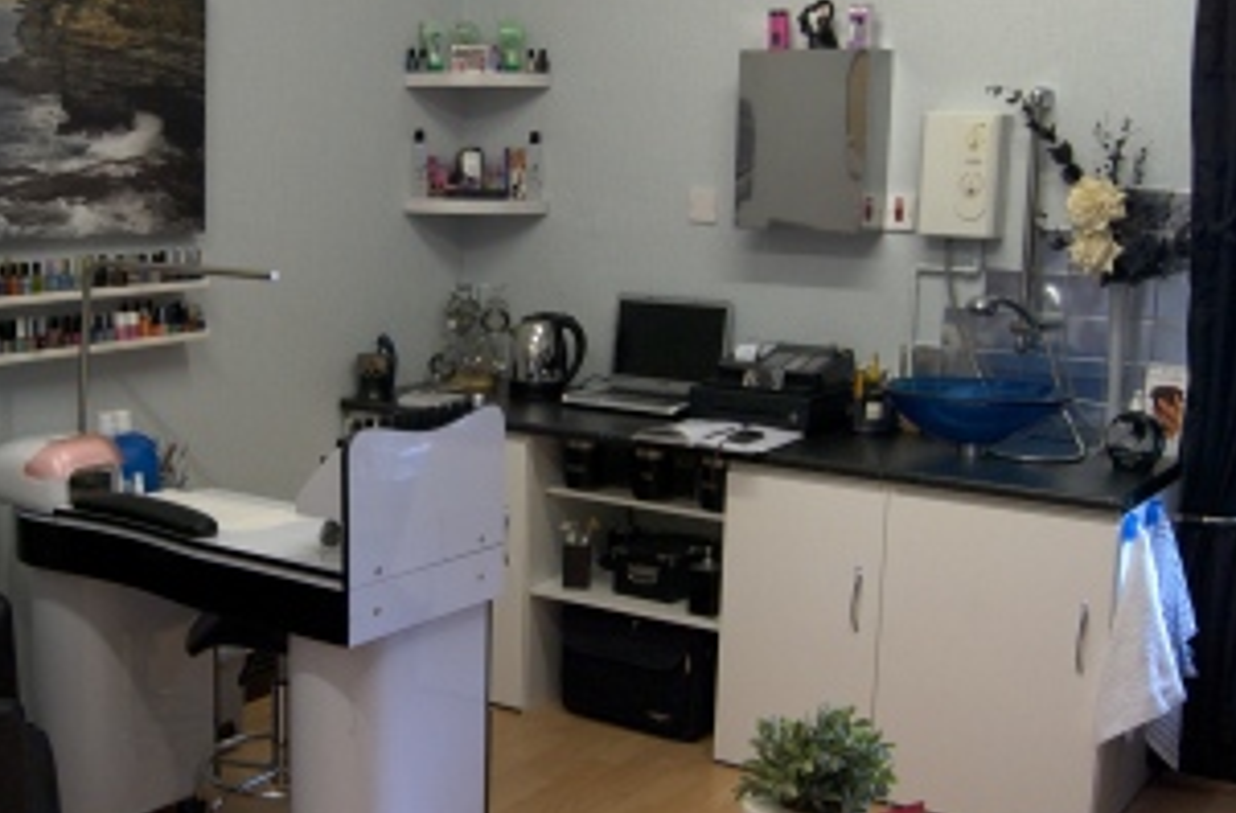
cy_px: 419
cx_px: 411
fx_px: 1573
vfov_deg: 29.0
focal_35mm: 46
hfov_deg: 42.3
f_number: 6.3
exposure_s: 1/13
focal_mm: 18
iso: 800
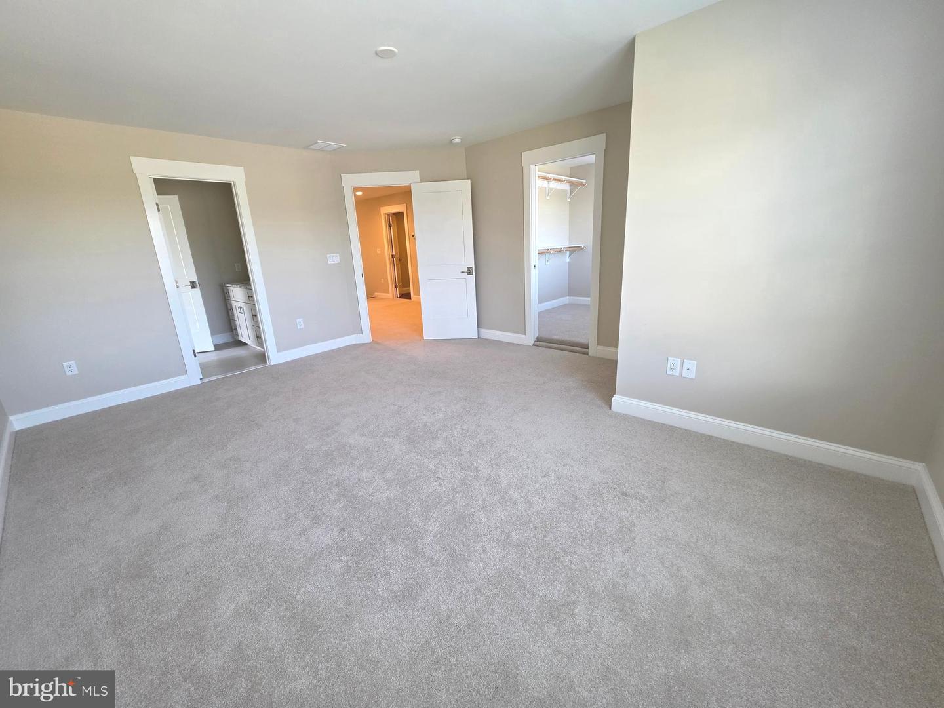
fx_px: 355
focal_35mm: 13
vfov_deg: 89.9
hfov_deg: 106.2
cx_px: 472
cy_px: 354
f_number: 1.9
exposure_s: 1/120
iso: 160
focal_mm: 2.2
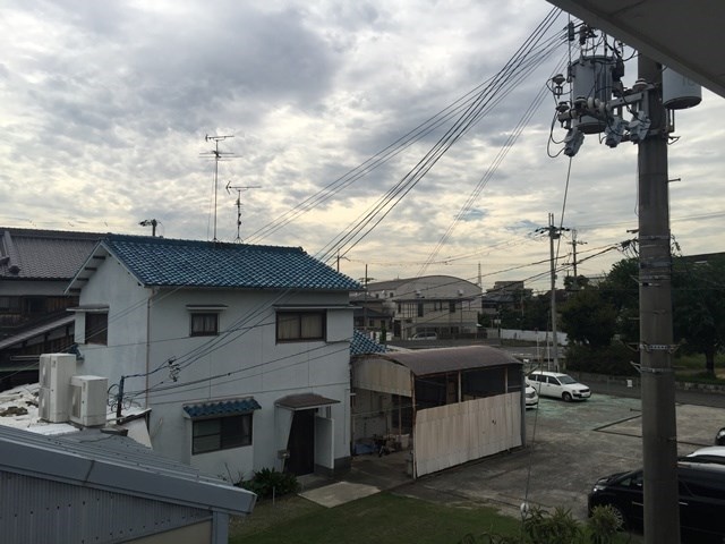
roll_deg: -0.2
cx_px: 362
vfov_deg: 48.2
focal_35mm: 29
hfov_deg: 61.7
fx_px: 607
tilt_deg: +3.5
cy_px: 272
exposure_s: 1/3597
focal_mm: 4.15
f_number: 2.2
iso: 32
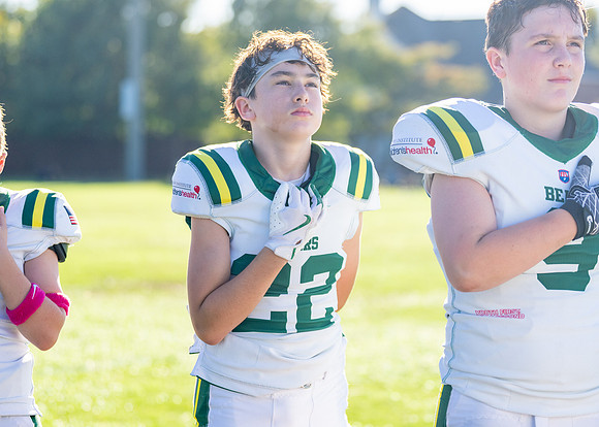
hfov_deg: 17.2
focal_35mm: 116
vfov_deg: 12.3
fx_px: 1981
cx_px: 288
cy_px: 213
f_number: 2.8
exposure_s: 1/3200
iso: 500
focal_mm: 90
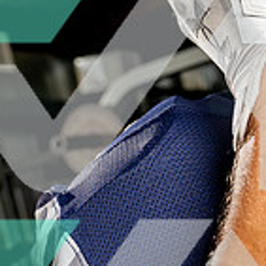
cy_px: 89
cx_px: 364
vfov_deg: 14.5
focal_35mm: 120
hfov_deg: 13.9
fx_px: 1043
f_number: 5.6
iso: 250
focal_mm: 30
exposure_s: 1/250
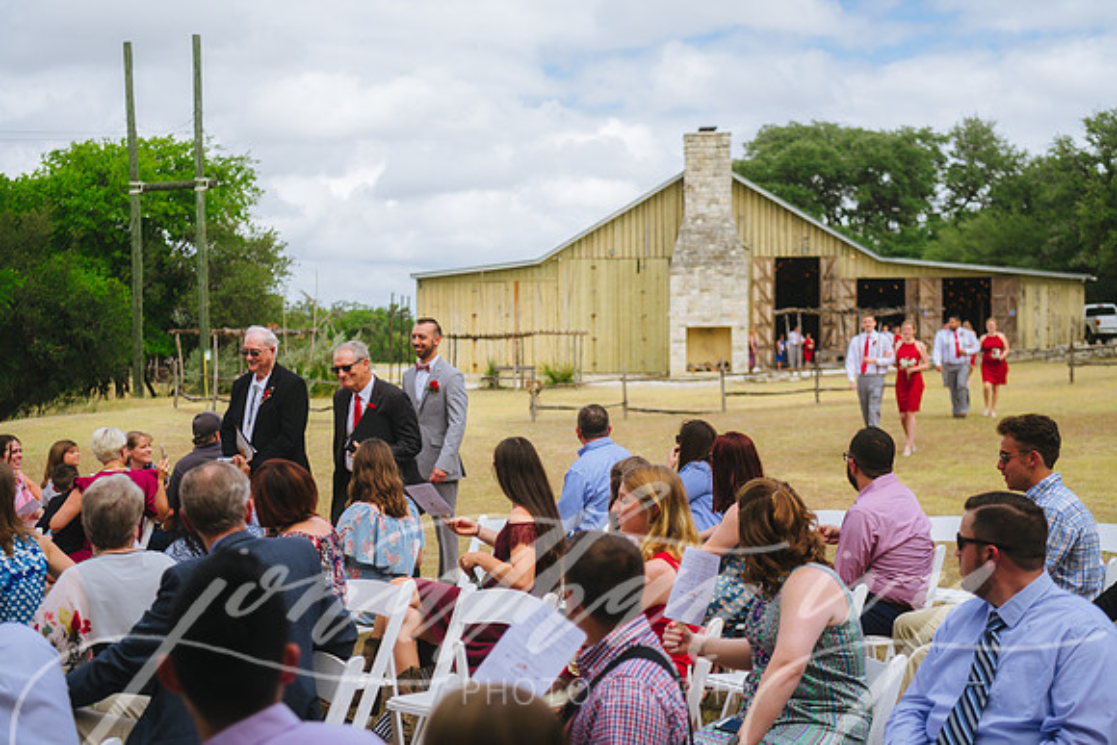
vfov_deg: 26.0
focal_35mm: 52
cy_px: 372
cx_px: 558
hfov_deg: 38.2
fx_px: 1614
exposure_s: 1/500
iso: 31
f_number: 2.8
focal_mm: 52
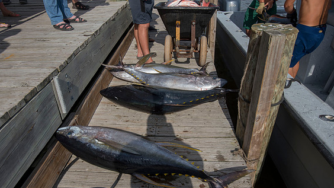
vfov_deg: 41.4
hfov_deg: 67.9
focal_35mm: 28
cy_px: 107
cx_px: 165
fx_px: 248
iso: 250
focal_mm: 26
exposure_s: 1/1000
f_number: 5.6
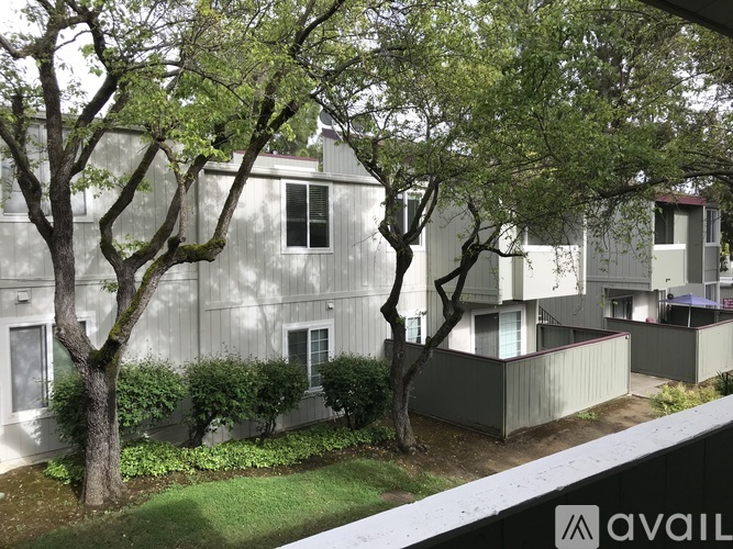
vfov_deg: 49.7
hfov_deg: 63.5
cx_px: 366
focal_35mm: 28
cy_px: 274
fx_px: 593
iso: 20
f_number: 1.8
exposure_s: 1/550
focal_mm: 3.99
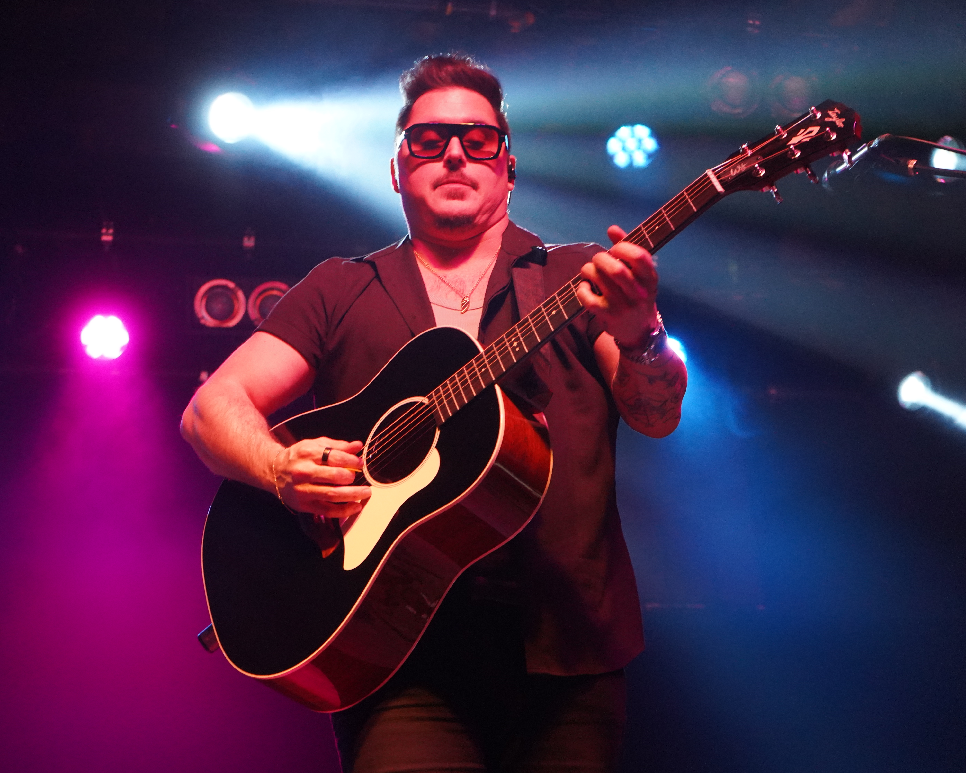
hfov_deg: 29.1
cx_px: 397
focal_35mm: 65
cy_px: 387
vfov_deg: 23.5
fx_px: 1858
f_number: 5
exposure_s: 1/160
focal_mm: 57
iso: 8000
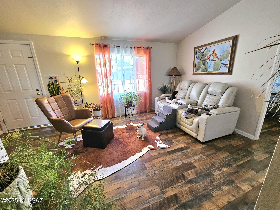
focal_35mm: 13
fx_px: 105
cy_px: 105
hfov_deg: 106.2
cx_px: 140
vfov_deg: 89.9
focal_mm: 2.2
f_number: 2.2
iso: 200
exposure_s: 1/60.2
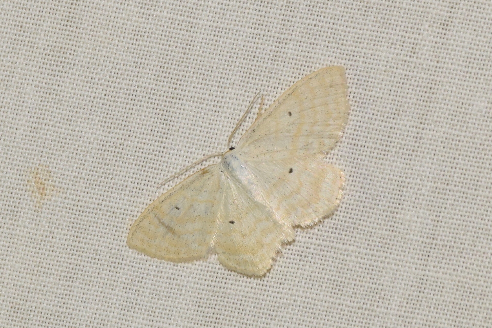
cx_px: 246
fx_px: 2870
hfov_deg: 9.8
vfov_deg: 6.5
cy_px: 164
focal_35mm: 210
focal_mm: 140
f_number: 16
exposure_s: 1/160
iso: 800
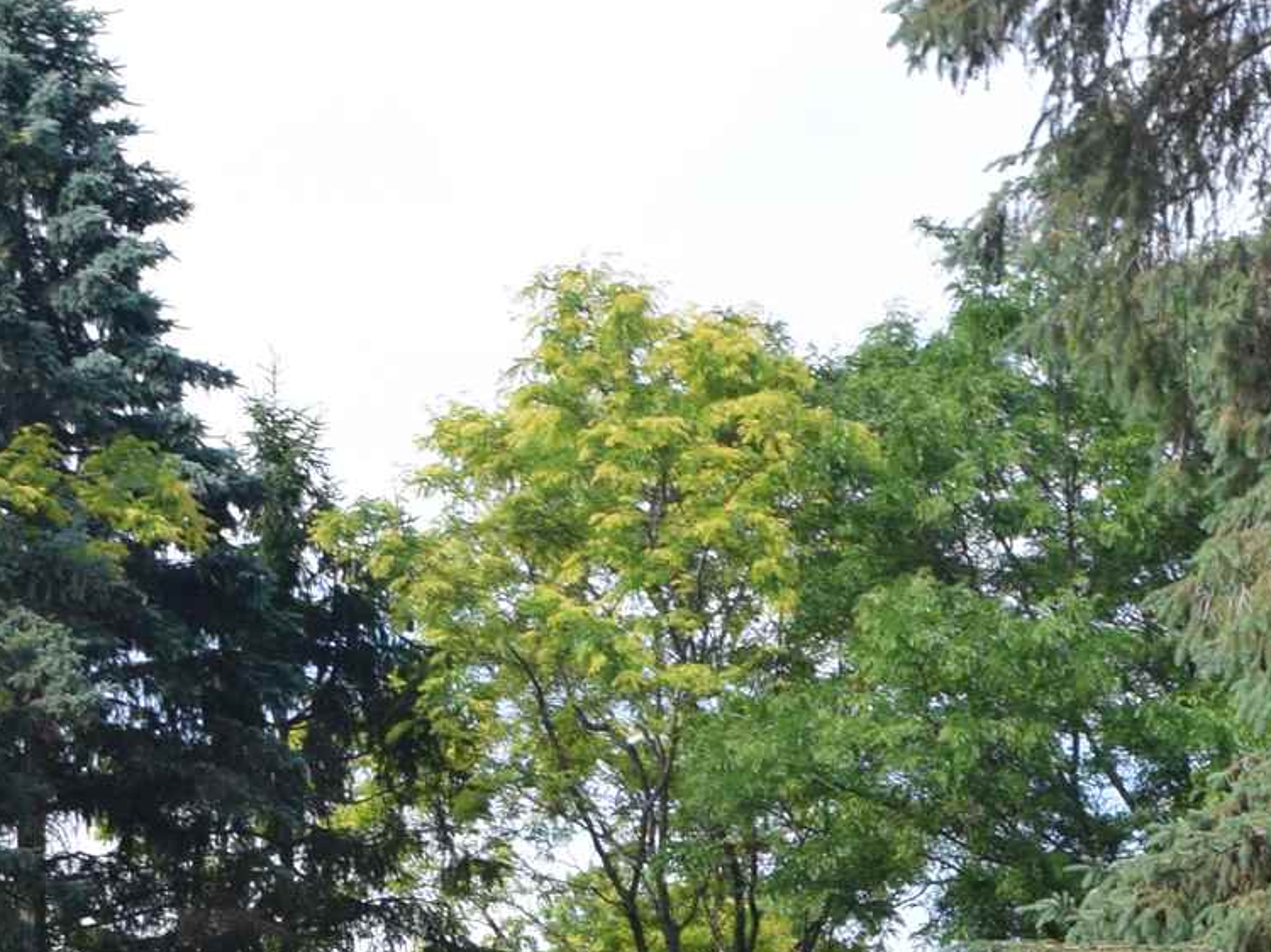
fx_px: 4772
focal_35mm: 130
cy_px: 1450
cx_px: 1293
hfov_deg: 14.9
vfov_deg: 10.9
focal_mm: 22
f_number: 8
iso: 360
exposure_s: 1/250
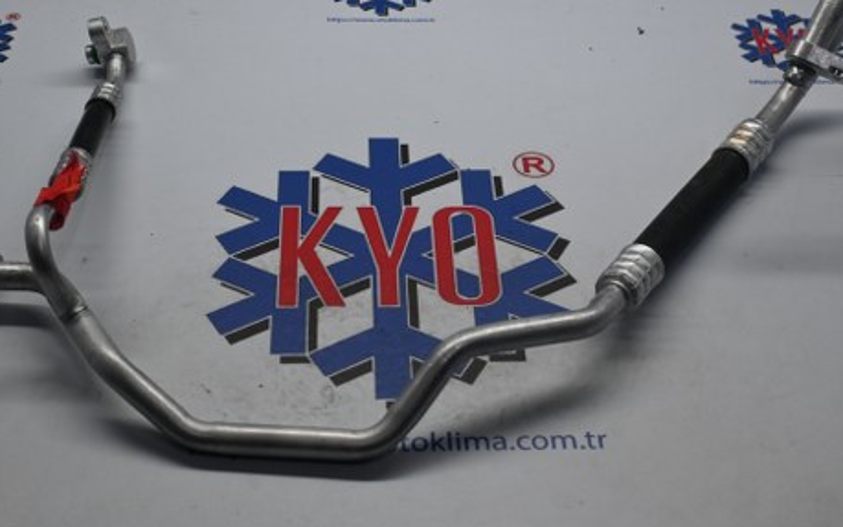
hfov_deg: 34.0
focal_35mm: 60
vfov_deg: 21.6
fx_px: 1379
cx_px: 408
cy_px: 187
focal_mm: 30
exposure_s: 1/250
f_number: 4.8
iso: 400
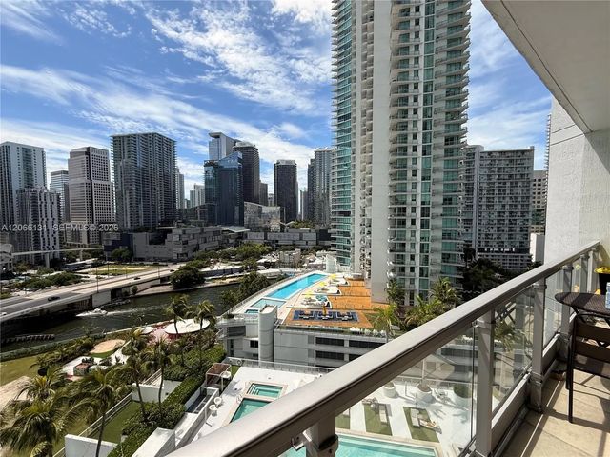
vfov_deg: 85.7
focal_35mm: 14
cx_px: 305
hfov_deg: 102.1
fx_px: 247
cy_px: 228
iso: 50
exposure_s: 1/1901
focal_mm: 2.22
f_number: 2.2
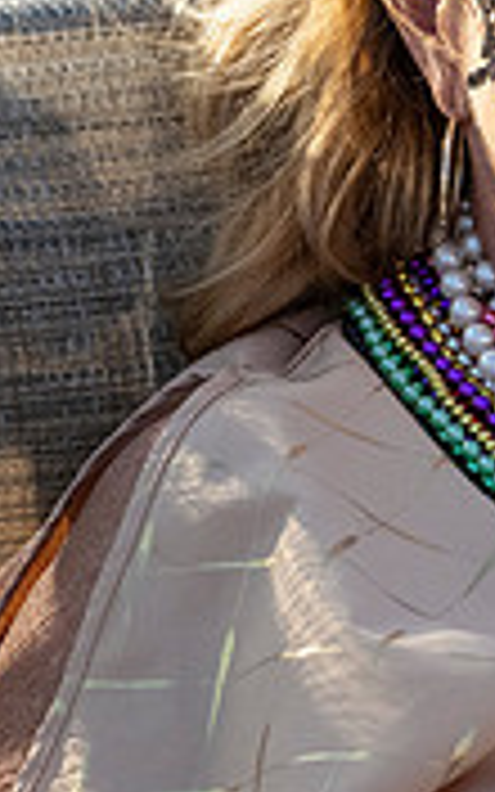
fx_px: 4490
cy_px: 335
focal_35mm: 208
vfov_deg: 10.1
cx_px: 639
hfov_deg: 6.3
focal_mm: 62
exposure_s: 1/1250
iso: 2800
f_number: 10
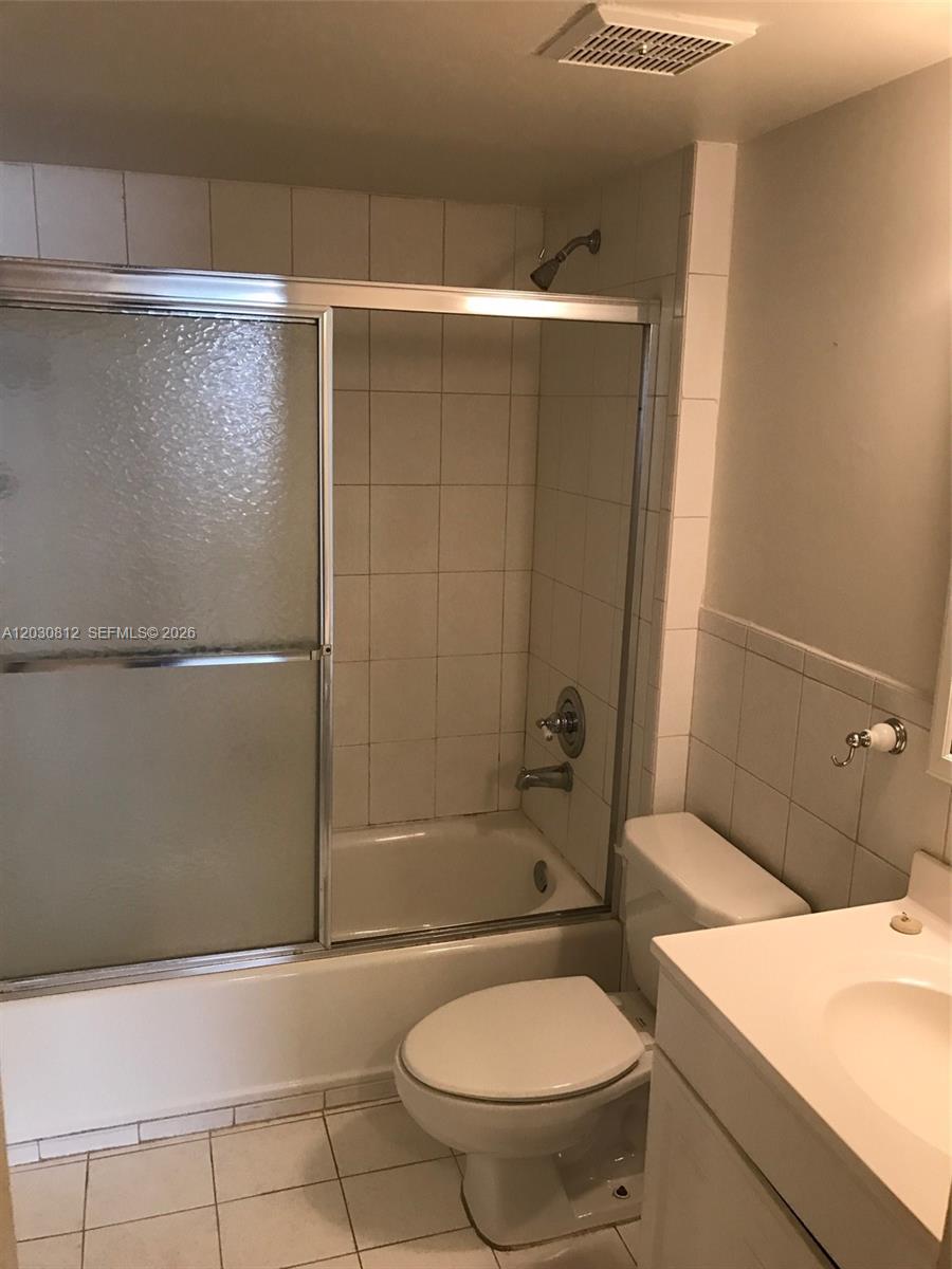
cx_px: 476
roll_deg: -1.1
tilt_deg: -10.8
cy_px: 634
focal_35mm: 28
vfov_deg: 63.4
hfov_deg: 49.7
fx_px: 1027
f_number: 1.8
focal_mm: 3.99
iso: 40
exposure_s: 1/15
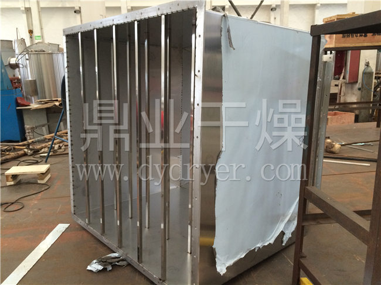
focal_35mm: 29
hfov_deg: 61.7
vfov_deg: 48.2
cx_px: 190
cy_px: 142
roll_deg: +1.2
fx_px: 319
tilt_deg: -13.4
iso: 160
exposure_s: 1/30
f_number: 2.2
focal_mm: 4.15
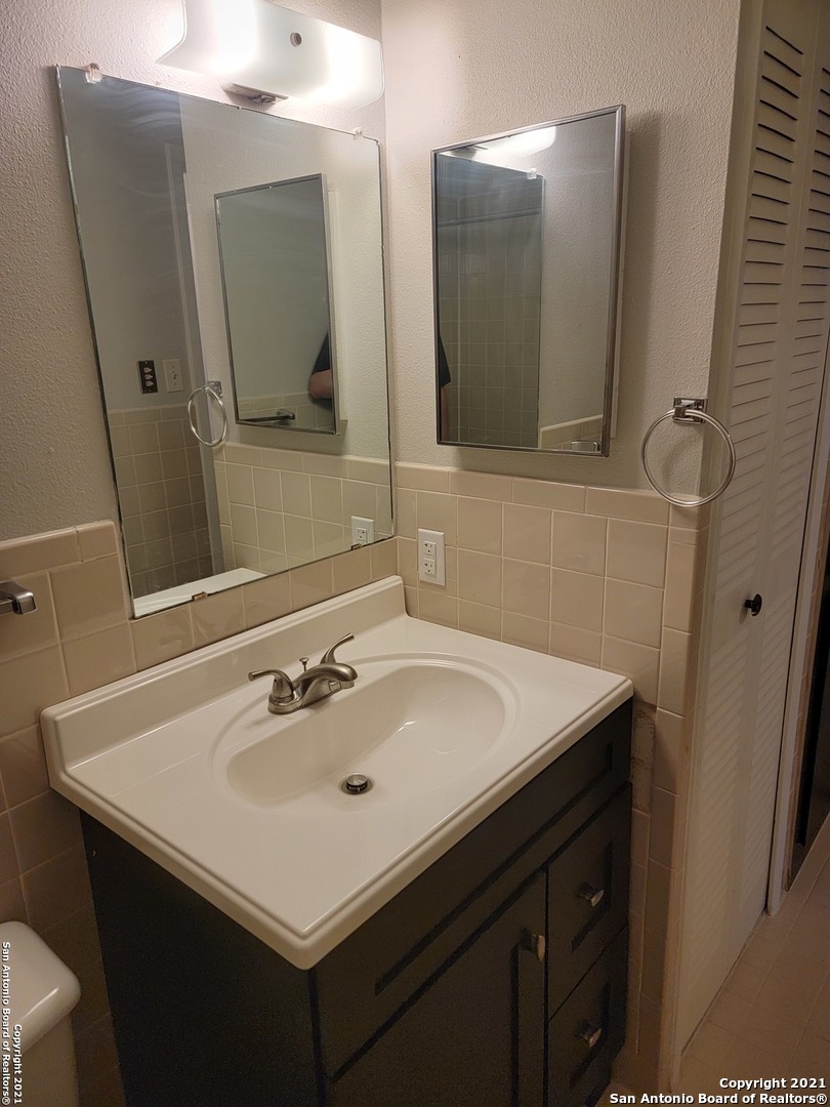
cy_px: 554
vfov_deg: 71.6
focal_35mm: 24
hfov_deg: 56.8
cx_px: 415
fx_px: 767
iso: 160
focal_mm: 6.7
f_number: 1.8
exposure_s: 1/119
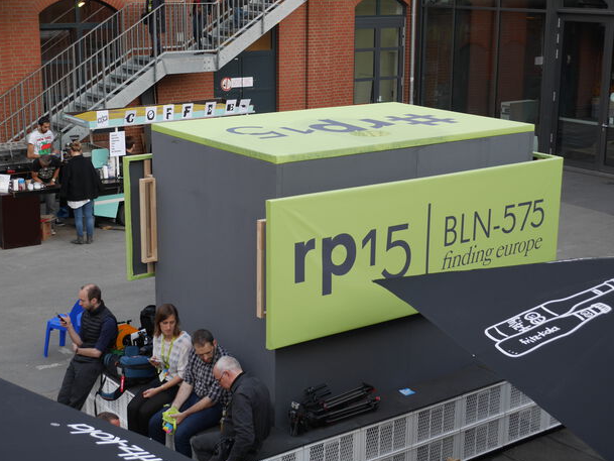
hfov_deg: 31.7
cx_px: 309
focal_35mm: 61
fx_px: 1082
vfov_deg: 24.0
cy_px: 242
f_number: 5.4
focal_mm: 29
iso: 200
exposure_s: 1/80
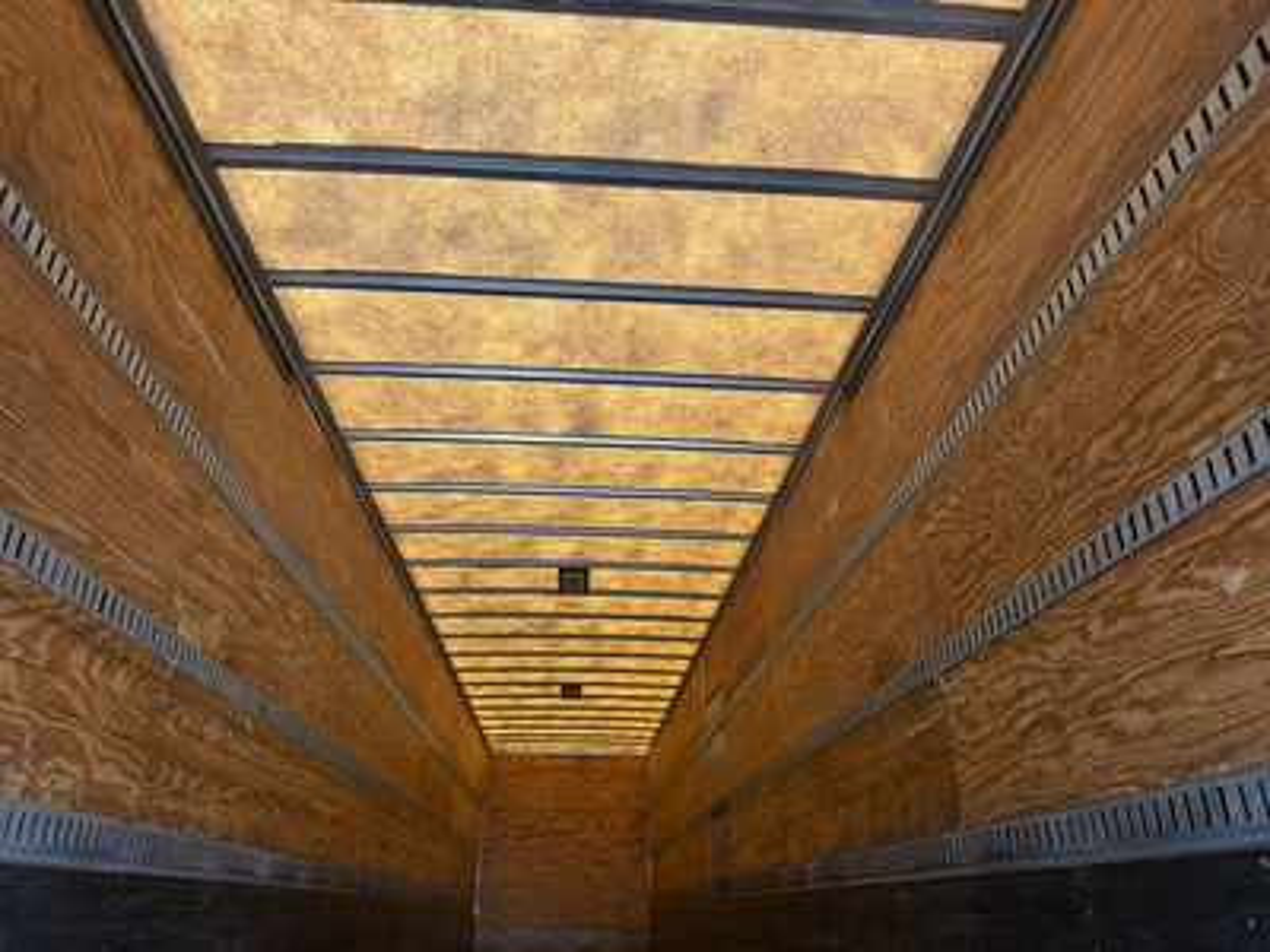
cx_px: 635
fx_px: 881
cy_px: 476
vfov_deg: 56.8
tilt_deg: +27.0
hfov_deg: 71.6
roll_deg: +0.7
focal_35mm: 24
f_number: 1.78
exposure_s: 1/121
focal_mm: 6.76
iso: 125
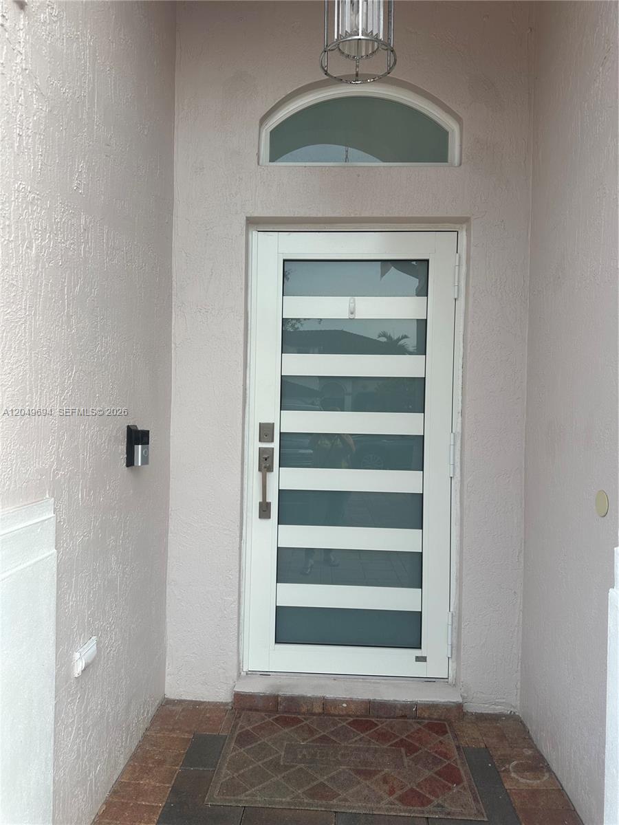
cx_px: 310
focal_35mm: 24
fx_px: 572
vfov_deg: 71.6
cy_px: 412
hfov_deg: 56.8
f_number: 1.78
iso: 80
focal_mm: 6.86
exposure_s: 1/745
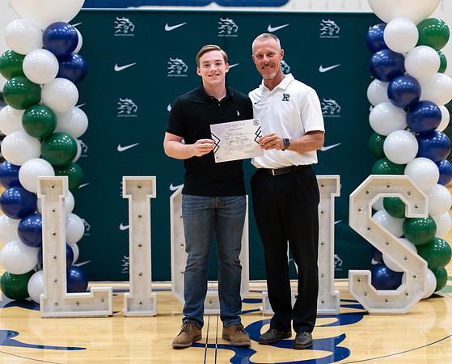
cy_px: 188
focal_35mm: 64
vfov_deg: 23.9
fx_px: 858
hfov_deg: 29.5
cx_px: 254
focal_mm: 50
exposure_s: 1/320
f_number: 1.2
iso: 400
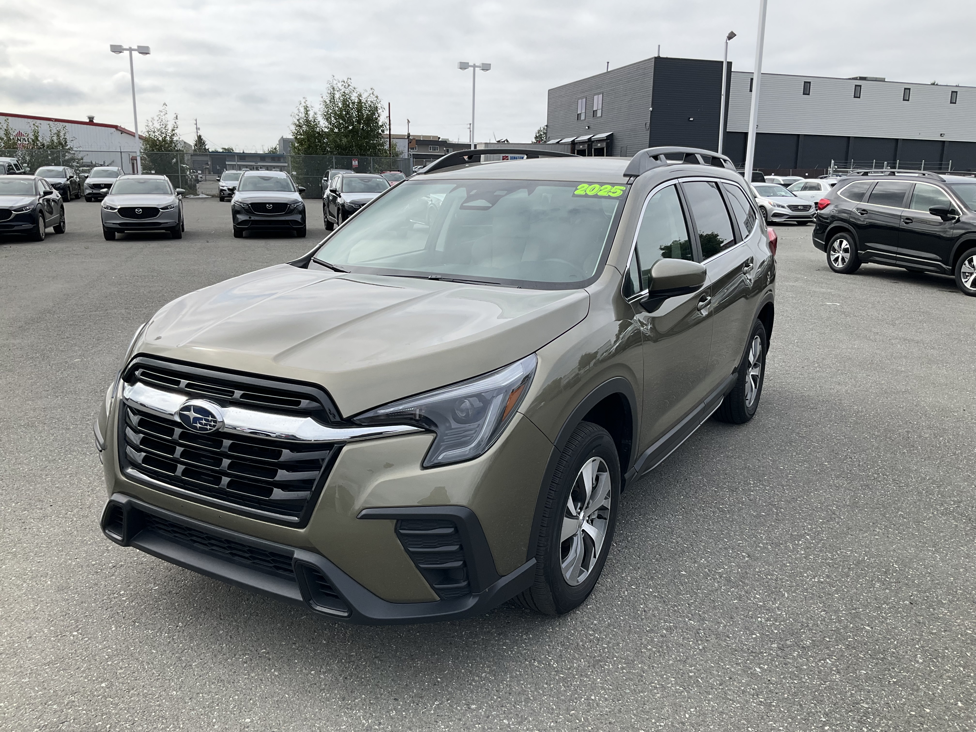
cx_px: 488
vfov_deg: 48.2
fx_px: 818
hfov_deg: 61.7
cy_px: 366
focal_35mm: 29
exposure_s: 1/1035
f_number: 1.8
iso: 25
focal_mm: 3
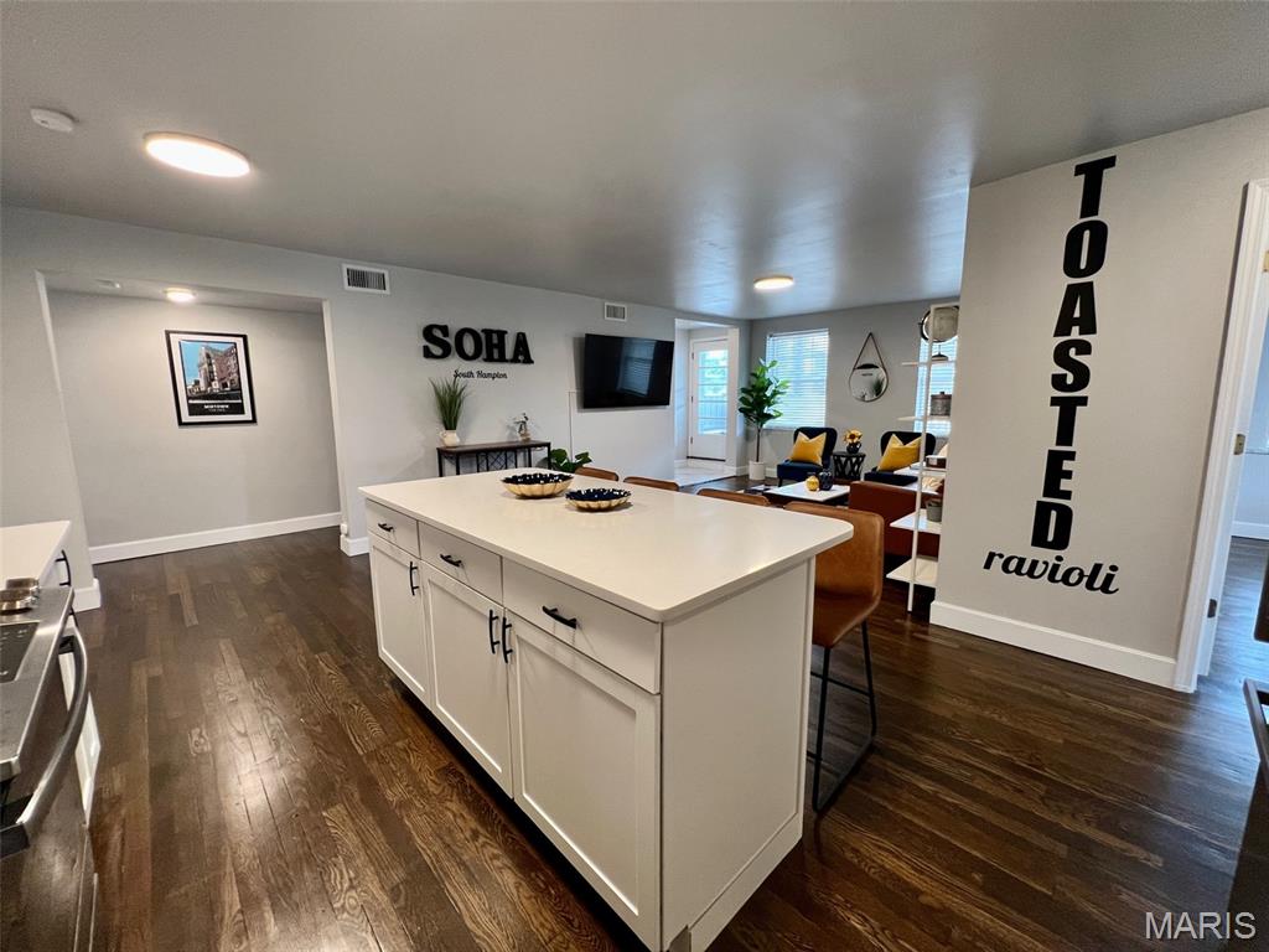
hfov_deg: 106.2
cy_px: 476
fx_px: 477
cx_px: 634
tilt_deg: -9.1
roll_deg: +0.3
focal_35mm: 13
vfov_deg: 89.9
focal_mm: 1.57
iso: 160
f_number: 1.8
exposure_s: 1/60
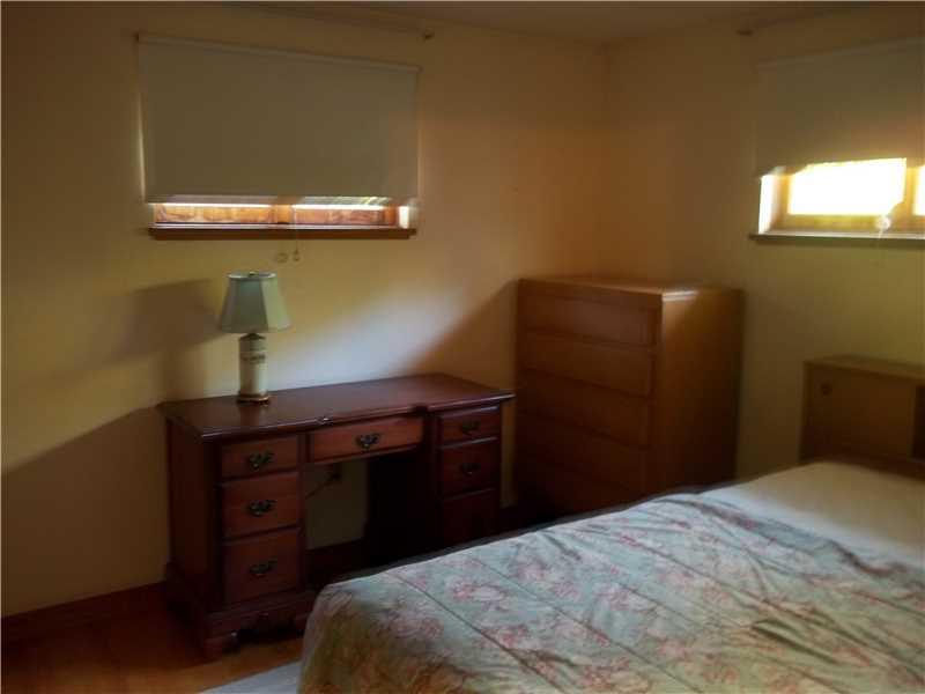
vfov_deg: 44.2
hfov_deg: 56.8
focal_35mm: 32
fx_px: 855
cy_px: 347
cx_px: 462
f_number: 2.9
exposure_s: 1/2
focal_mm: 5.7
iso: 80
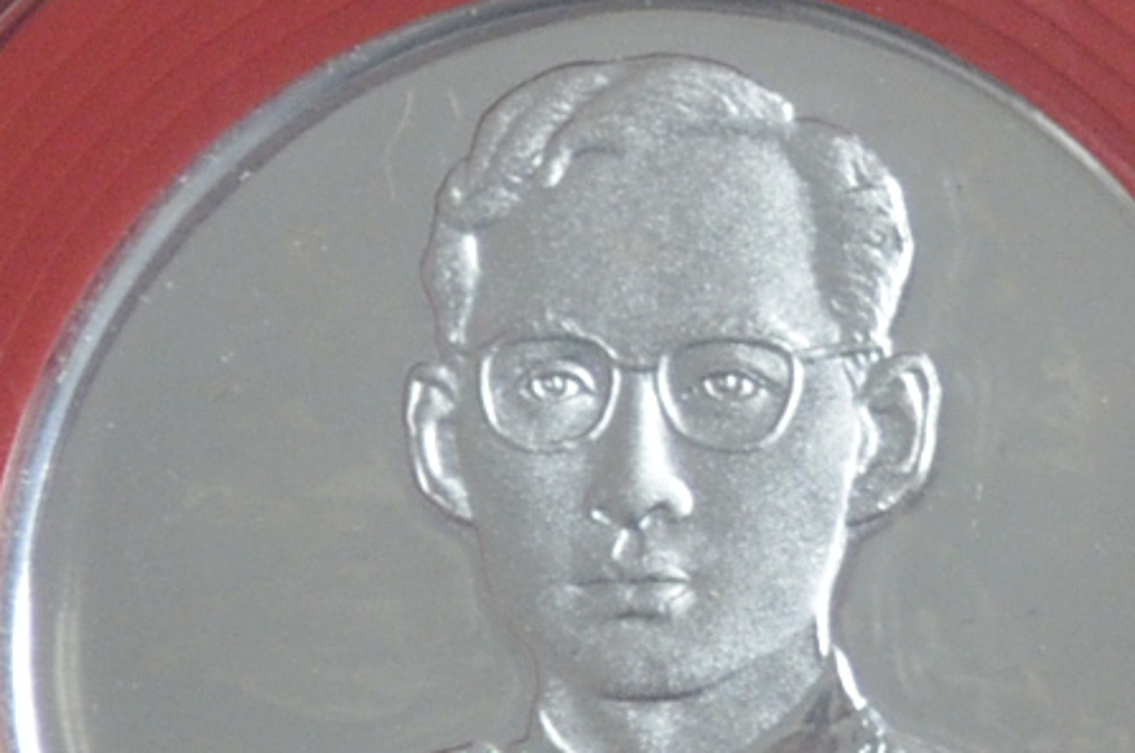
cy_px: -237
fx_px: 11995
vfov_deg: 3.6
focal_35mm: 381
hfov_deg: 5.3
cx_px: 2619
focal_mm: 46
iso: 1250
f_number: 5.3
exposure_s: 1/60
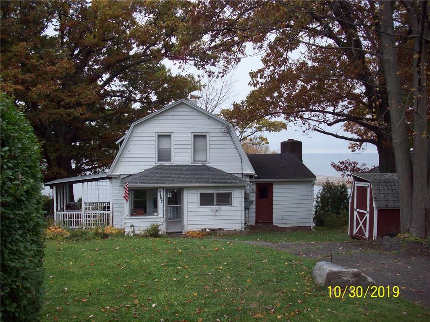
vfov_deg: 38.7
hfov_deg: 50.1
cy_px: 161
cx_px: 215
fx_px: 460
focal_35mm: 37
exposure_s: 1/405
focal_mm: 6.2
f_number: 2.8
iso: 80
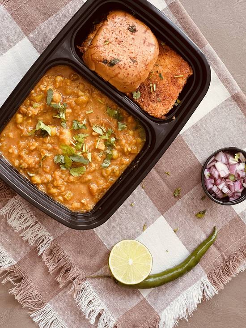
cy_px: 164
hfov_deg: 19.1
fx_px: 729
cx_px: 123
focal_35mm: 77
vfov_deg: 25.3
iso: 160
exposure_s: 1/121
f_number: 2.8
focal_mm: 9
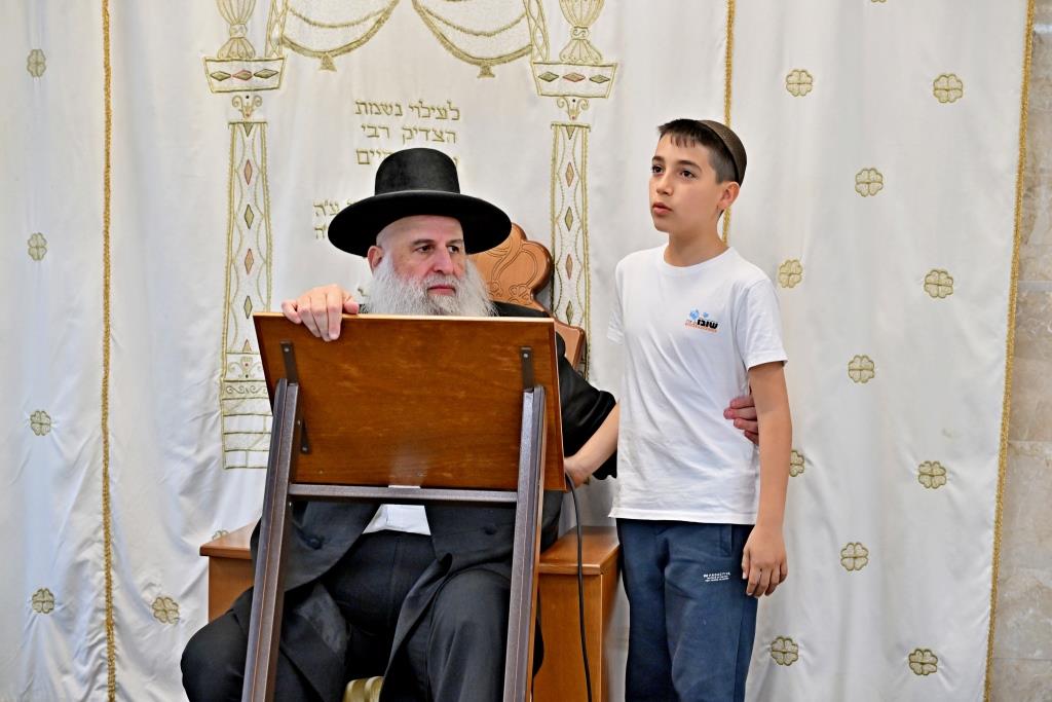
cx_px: 526
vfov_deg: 19.7
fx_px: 2016
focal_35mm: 69
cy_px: 351
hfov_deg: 29.2
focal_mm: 69
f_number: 4
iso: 1000
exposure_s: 1/250
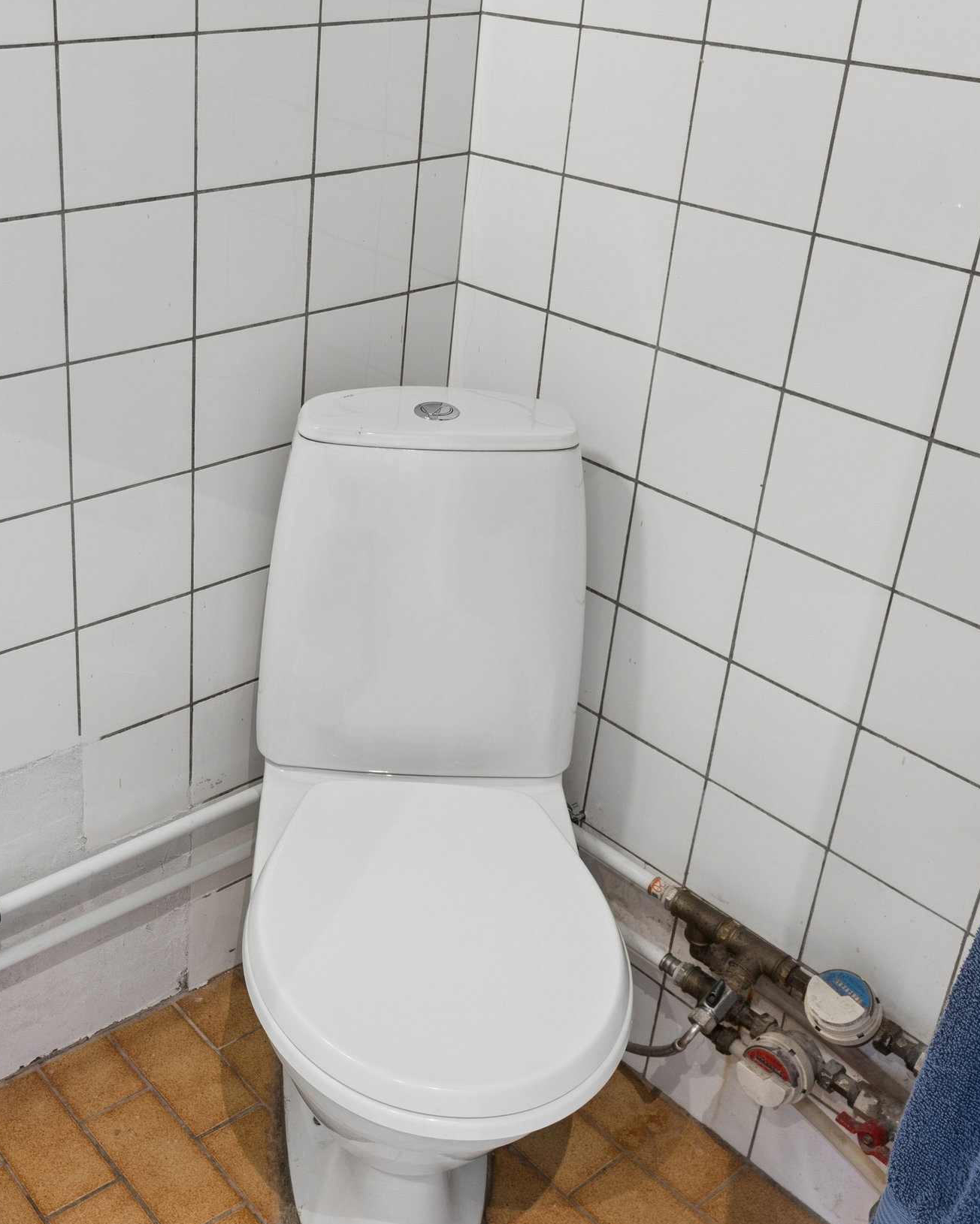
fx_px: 1409
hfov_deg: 37.5
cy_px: 532
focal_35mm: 39
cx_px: 252
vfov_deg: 46.9
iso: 200
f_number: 8
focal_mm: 15
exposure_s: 1/8
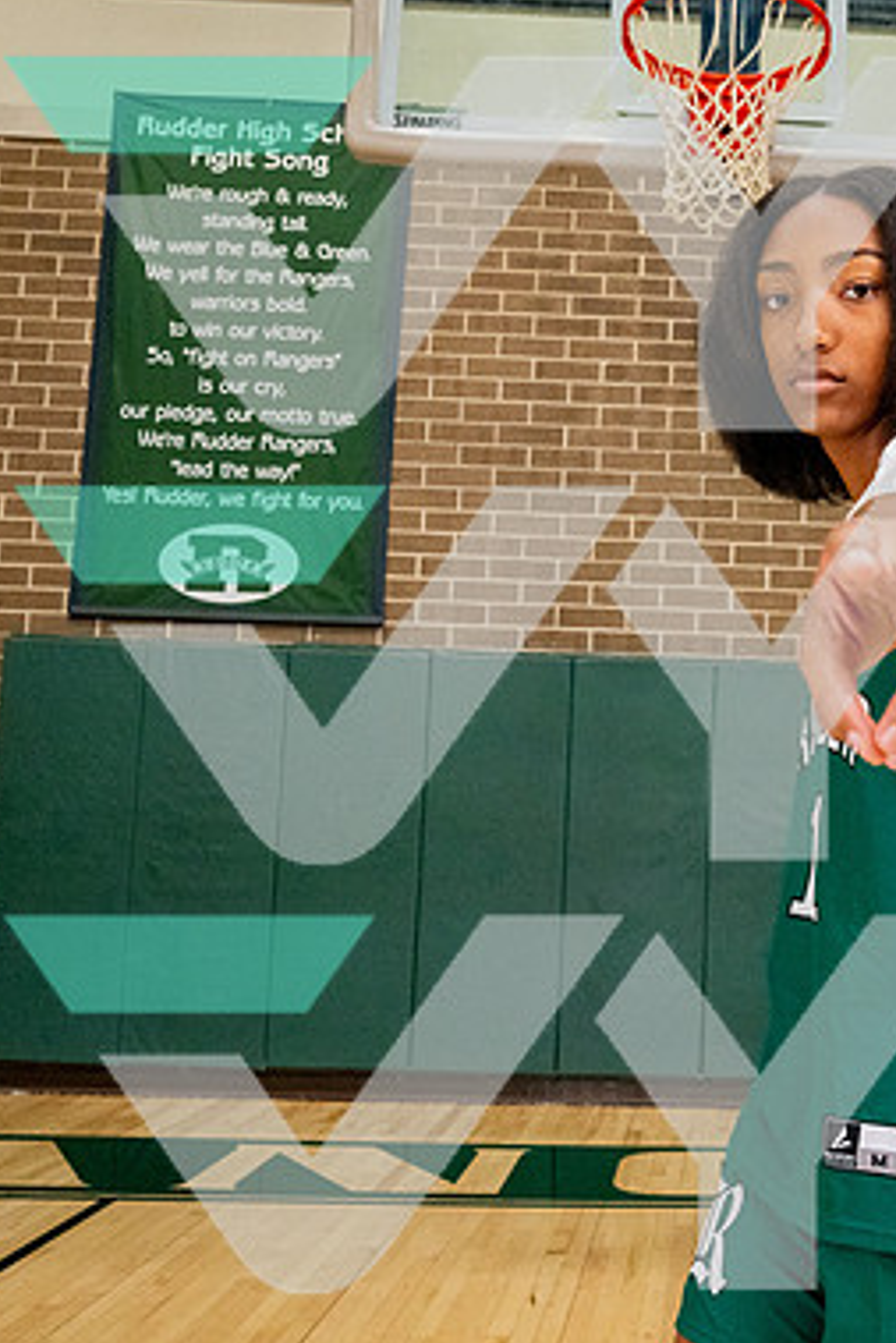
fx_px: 1566
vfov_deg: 46.4
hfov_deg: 29.7
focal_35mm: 42
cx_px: 899
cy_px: 664
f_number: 7.1
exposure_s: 1/320
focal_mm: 24
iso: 6400
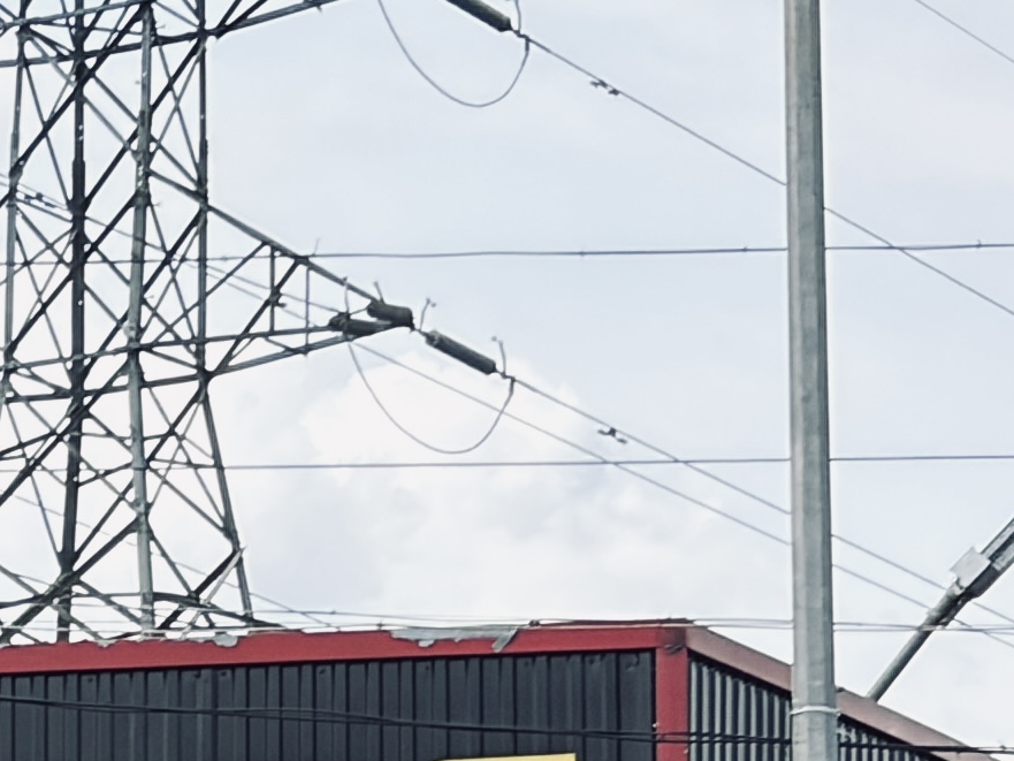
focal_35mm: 238
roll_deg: +0.7
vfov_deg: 6.1
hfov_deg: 7.8
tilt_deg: +3.8
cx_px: -1204
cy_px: 1593
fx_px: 6973
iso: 40
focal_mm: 5.96
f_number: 1.6
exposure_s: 1/1848
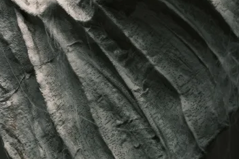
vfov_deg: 5.7
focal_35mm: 235
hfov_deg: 8.7
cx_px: -54
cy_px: -138
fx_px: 1560
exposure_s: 1/20
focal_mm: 70
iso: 50
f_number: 8
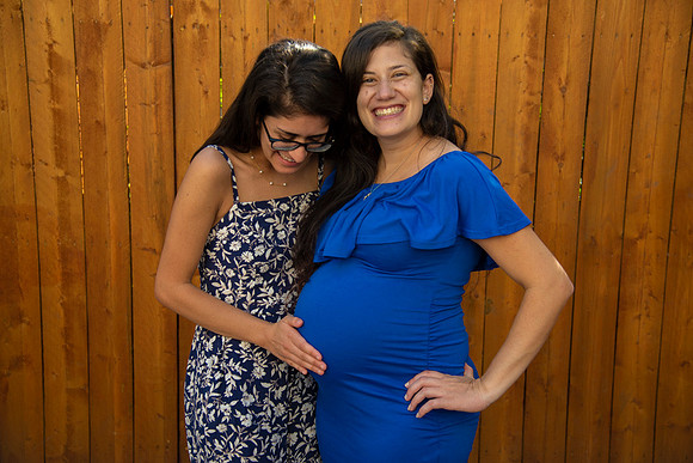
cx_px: 346
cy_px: 232
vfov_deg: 28.1
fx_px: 924
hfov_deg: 41.1
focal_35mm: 48
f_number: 4
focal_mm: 48
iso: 125
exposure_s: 1/320
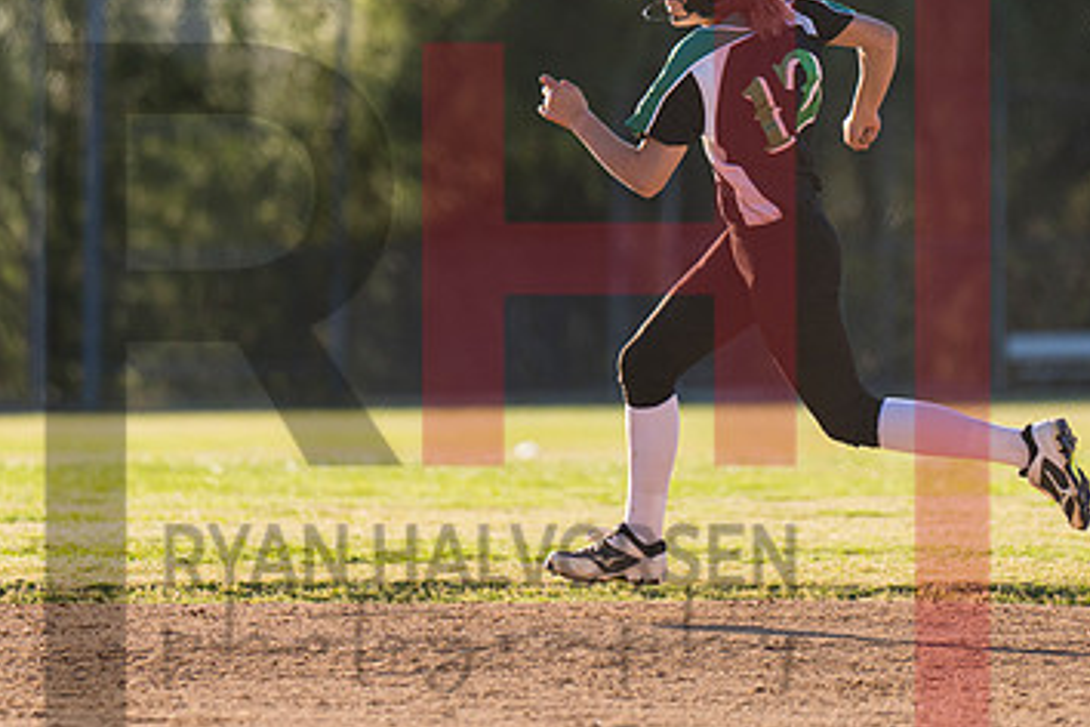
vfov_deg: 3.3
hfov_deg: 5.0
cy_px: 114
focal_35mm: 411
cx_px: 515
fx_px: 12443
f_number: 2.8
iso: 400
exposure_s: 1/2500
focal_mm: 200
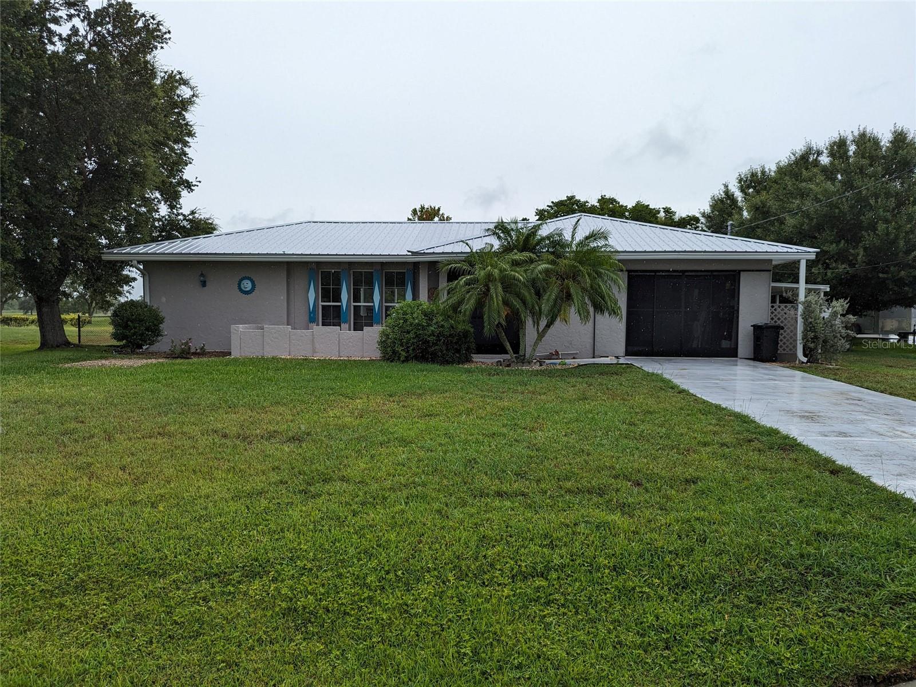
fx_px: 635
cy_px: 344
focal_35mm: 24
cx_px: 458
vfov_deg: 56.8
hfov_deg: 71.6
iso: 46
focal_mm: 6.81
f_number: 1.85
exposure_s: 1/1230
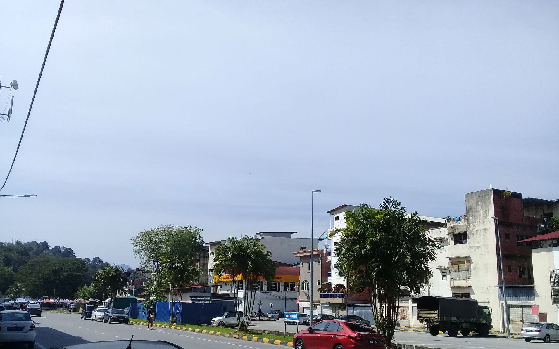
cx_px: 279
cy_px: 199
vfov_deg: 38.2
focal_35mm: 33
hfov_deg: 58.1
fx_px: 503
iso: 50
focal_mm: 3.3
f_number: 2.2
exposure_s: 1/1969
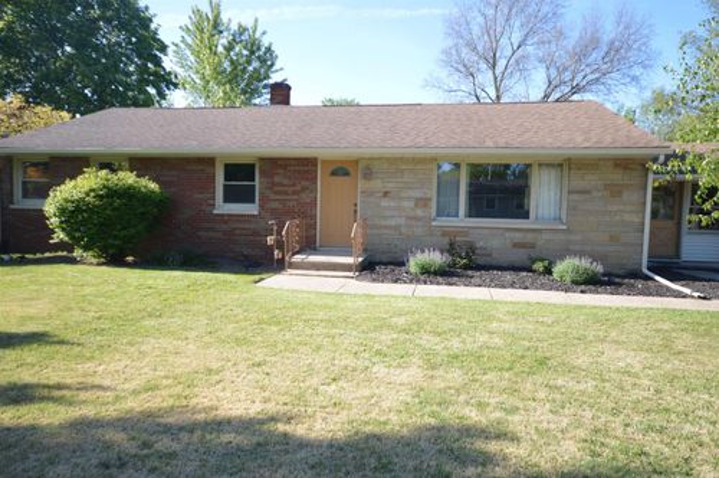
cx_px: 360
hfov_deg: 81.3
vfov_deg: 59.4
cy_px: 239
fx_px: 419
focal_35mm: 21
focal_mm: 14
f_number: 5.6
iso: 100
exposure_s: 1/125
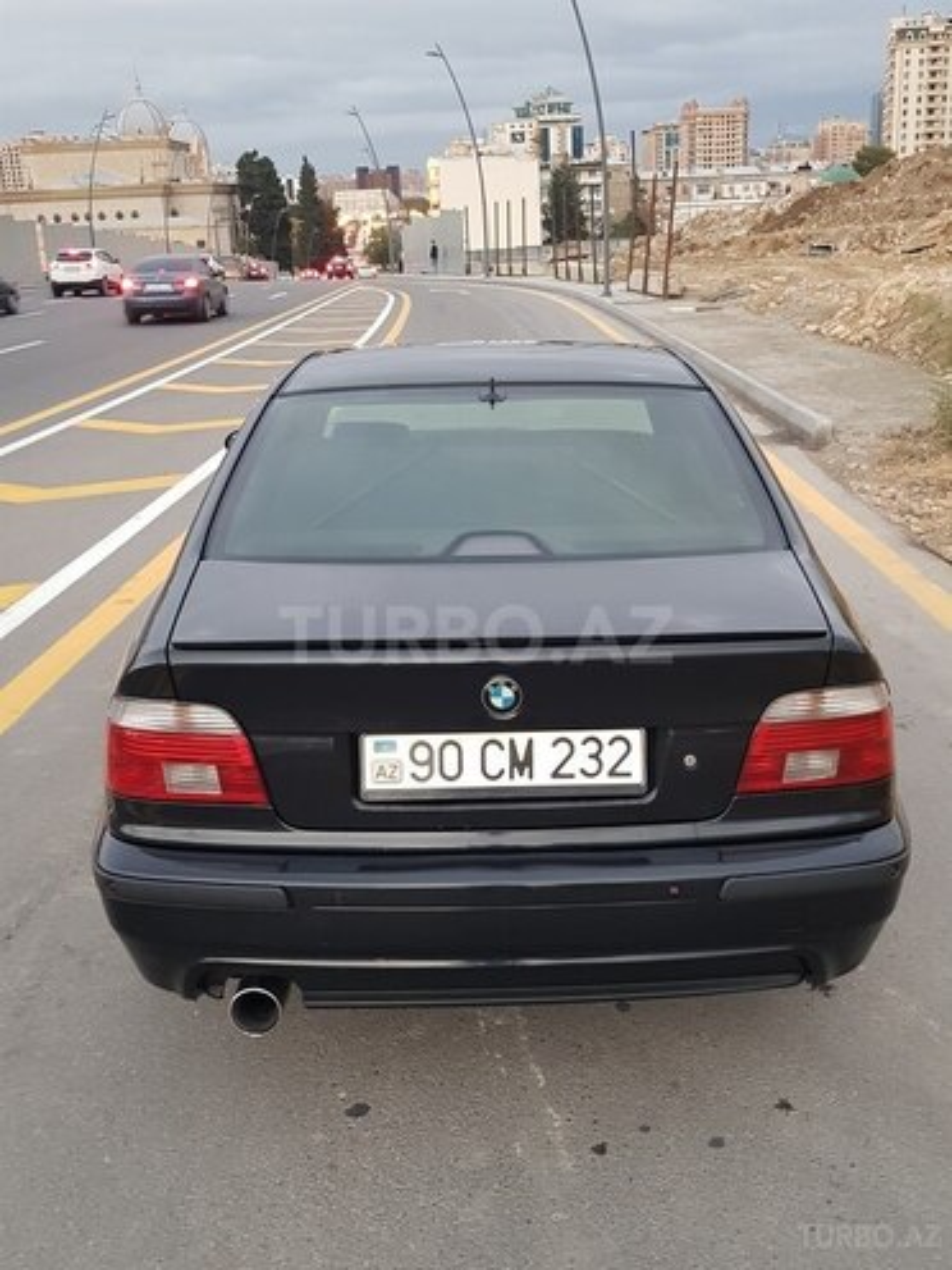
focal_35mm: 26
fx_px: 953
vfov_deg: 67.3
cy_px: 635
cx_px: 476
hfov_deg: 53.1
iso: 250
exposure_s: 1/33
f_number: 1.7
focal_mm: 4.2
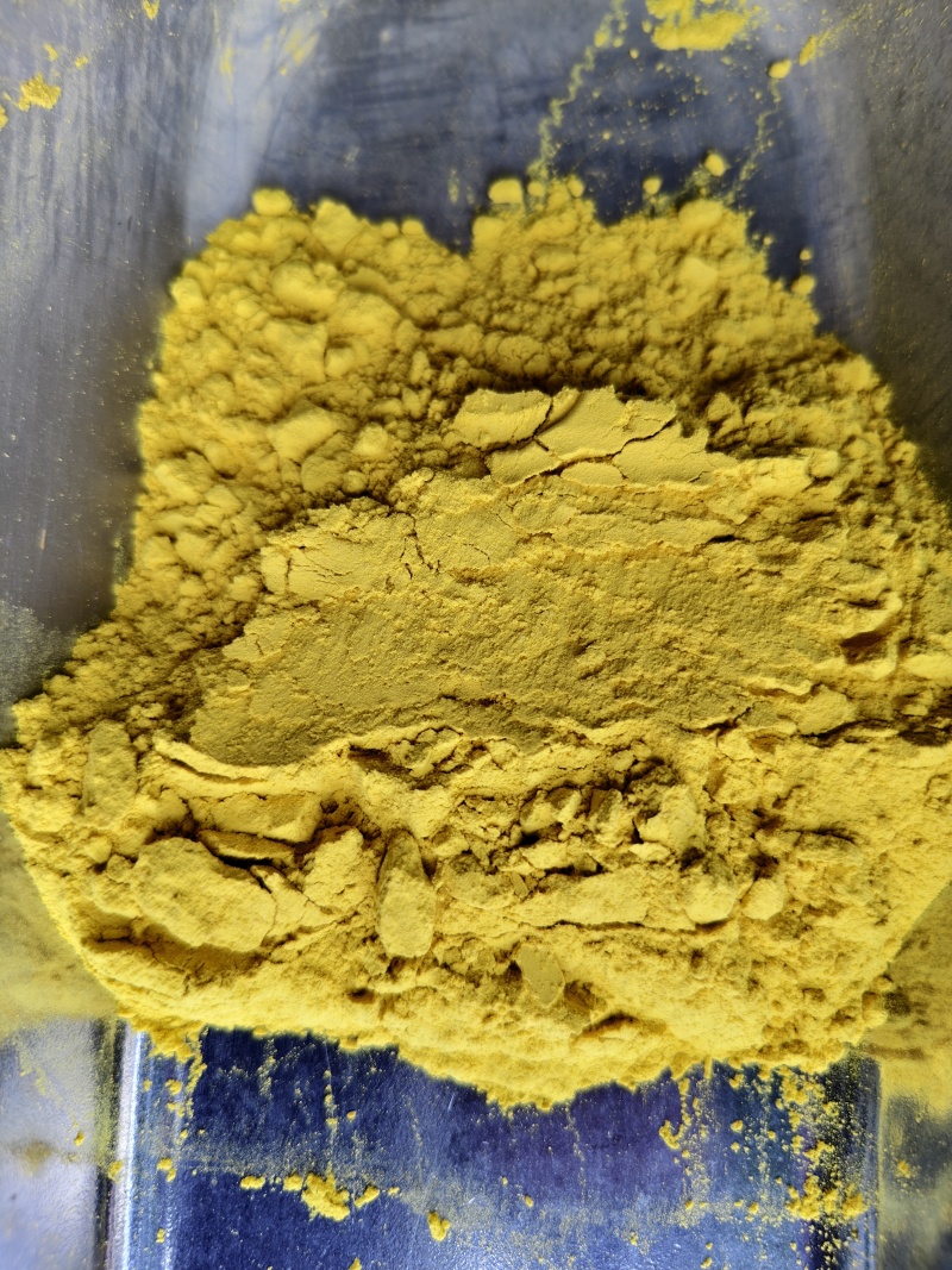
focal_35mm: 23
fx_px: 844
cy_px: 635
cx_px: 476
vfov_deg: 73.9
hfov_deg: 58.9
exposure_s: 1/113
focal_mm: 5.56
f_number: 1.88
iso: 71
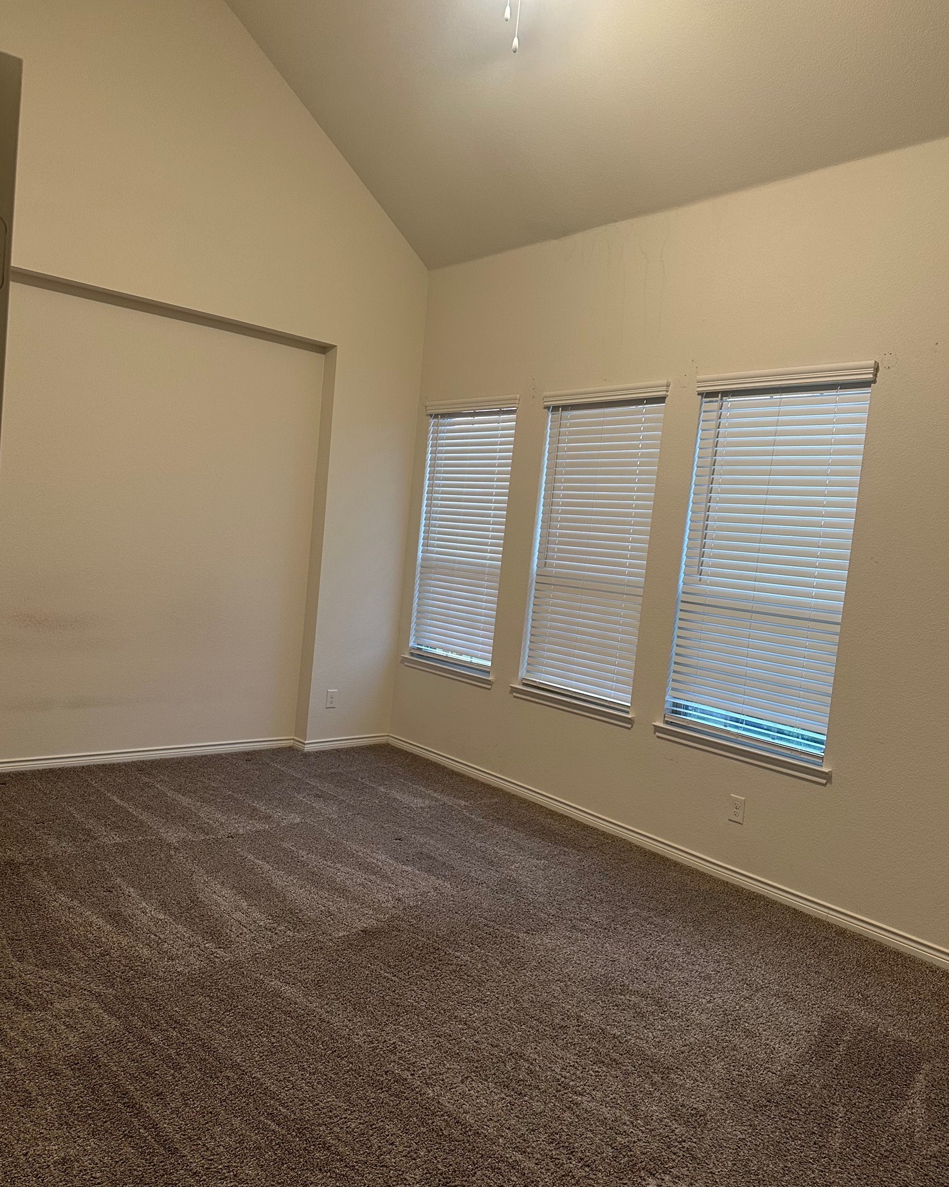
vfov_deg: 66.0
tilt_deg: -2.9
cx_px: 470
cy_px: 599
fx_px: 913
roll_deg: -6.4
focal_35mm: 26
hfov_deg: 54.9
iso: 160
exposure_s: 1/60
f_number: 1.78
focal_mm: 6.86
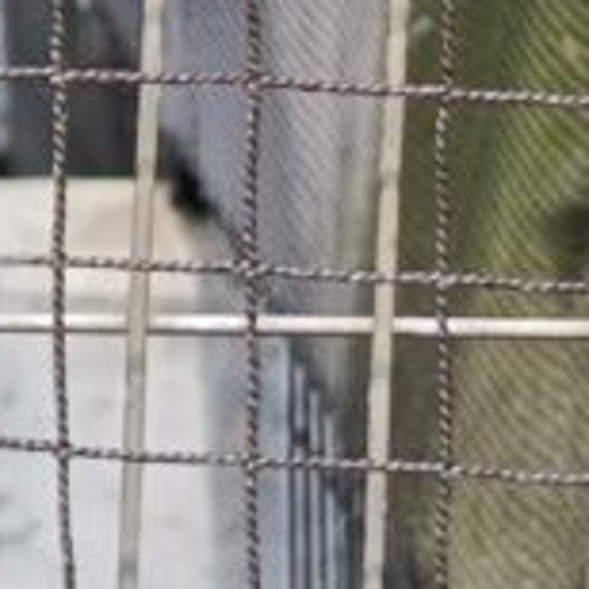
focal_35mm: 454
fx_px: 8740
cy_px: -539
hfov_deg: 3.7
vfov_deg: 3.8
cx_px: -1339
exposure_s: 1/197
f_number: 1.7
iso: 50
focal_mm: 4.7
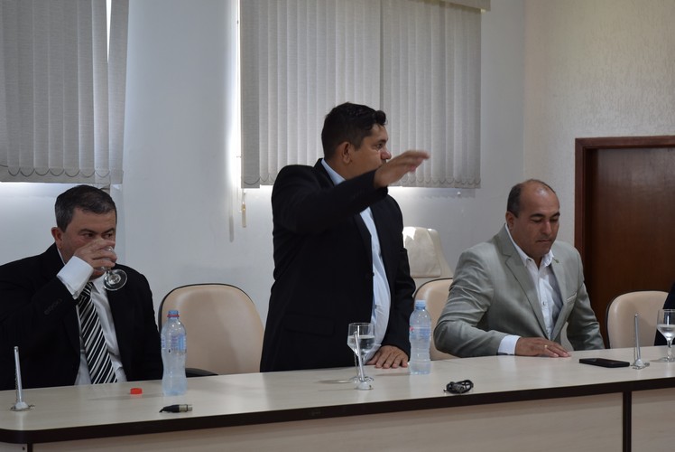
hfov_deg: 28.1
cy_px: 226
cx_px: 338
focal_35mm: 72
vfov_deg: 19.0
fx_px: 1351
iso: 400
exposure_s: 1/60
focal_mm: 48
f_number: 4.5
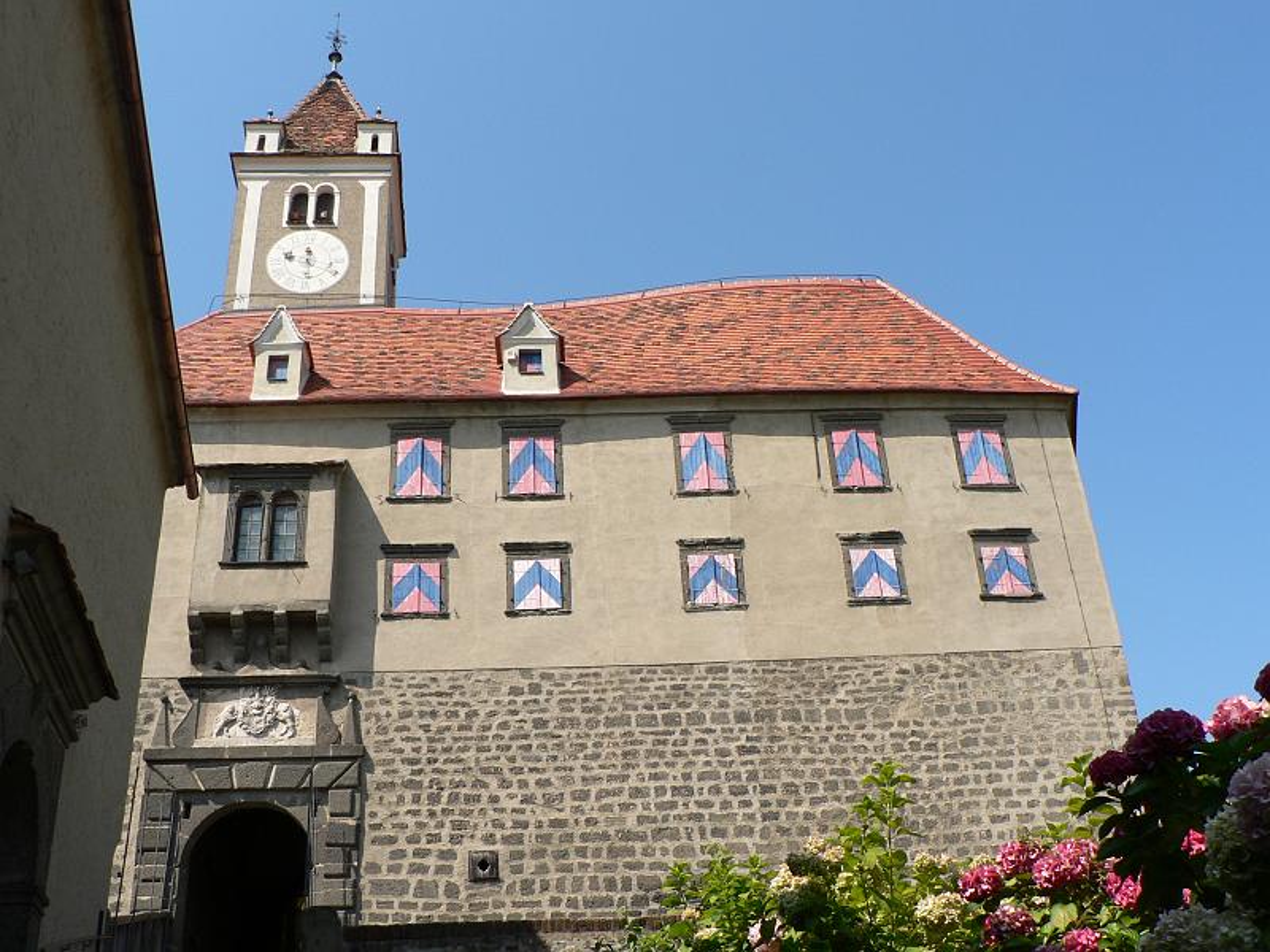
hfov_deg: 51.4
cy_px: 476
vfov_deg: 39.7
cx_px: 635
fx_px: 1321
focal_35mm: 36
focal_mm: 6
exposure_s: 1/400
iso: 80
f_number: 5
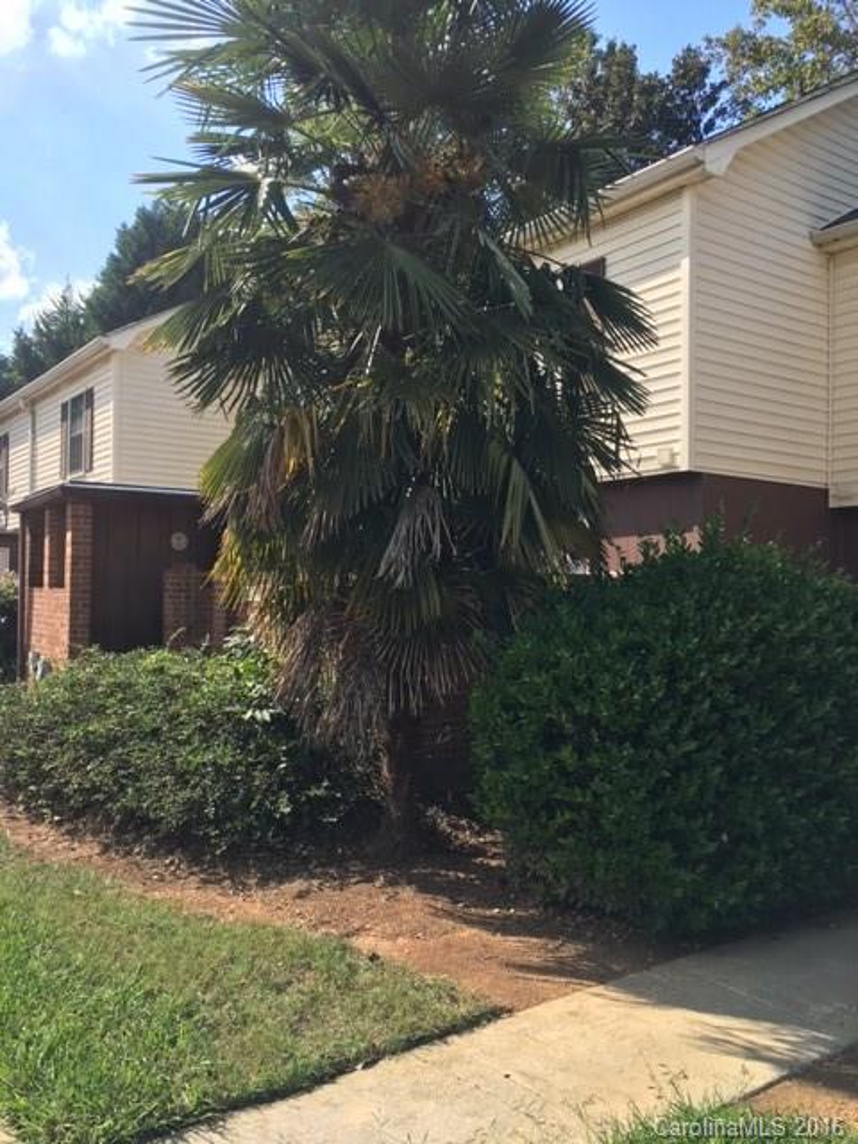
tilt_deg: +2.2
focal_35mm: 29
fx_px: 958
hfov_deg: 48.2
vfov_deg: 61.7
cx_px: 429
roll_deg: +0.4
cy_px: 572
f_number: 2.2
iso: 25
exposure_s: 1/801
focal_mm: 4.15
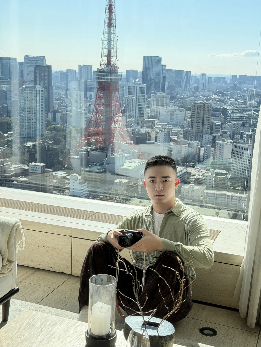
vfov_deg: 39.7
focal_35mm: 48
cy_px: 174
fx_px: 483
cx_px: 130
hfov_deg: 30.3
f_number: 1.78
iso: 100
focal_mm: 6.76
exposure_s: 1/2146
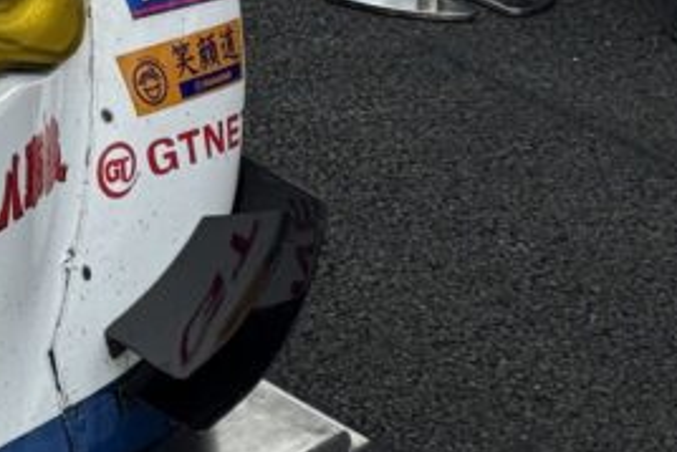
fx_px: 4102
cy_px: -288
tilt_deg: -10.8
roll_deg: -0.5
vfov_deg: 6.2
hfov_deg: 8.9
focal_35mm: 218
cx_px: -677
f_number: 1.78
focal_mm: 6.86
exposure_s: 1/3096
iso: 64
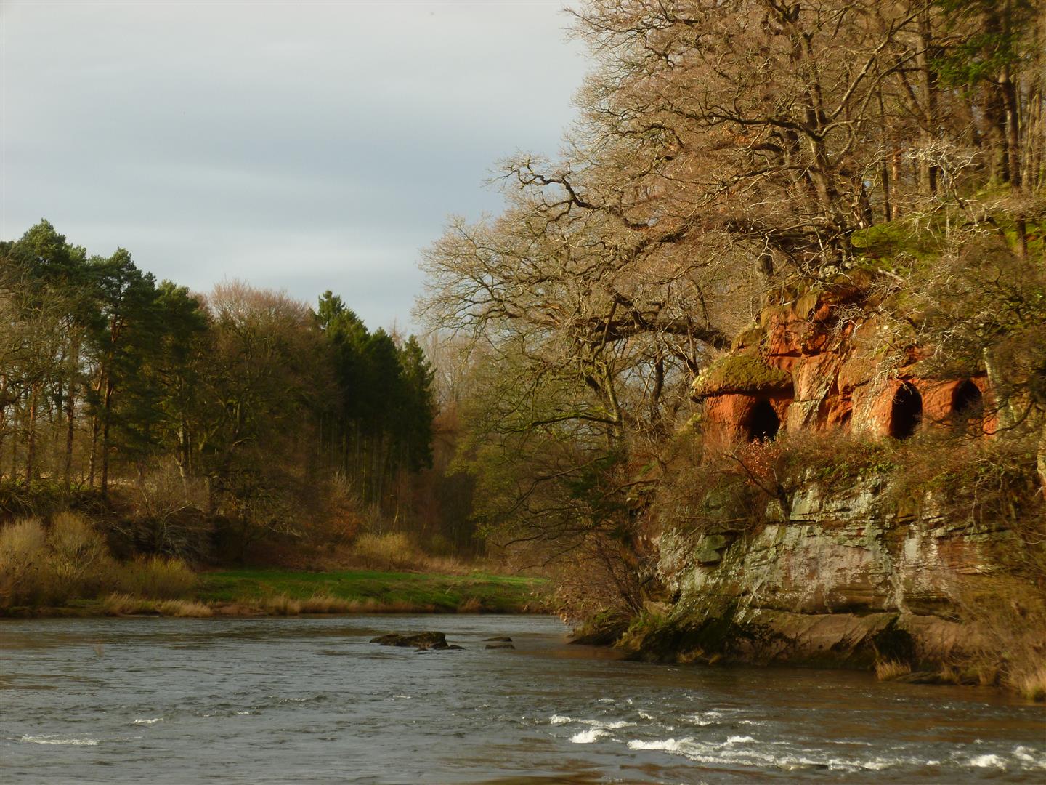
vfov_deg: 14.4
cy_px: 392
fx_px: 3112
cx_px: 523
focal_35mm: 103
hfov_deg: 19.1
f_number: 4.8
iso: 100
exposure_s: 1/200
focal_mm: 18.3
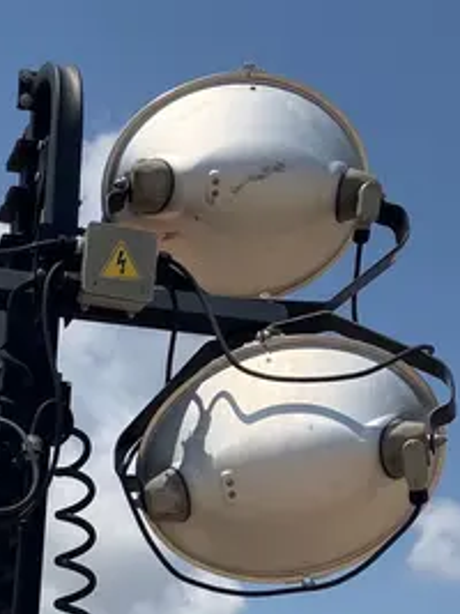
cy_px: 732
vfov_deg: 23.3
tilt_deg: +6.6
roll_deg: -4.9
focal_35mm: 77
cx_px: -113
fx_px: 1365
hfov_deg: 18.0
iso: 32
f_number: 1.8
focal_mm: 3.99
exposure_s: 1/4049
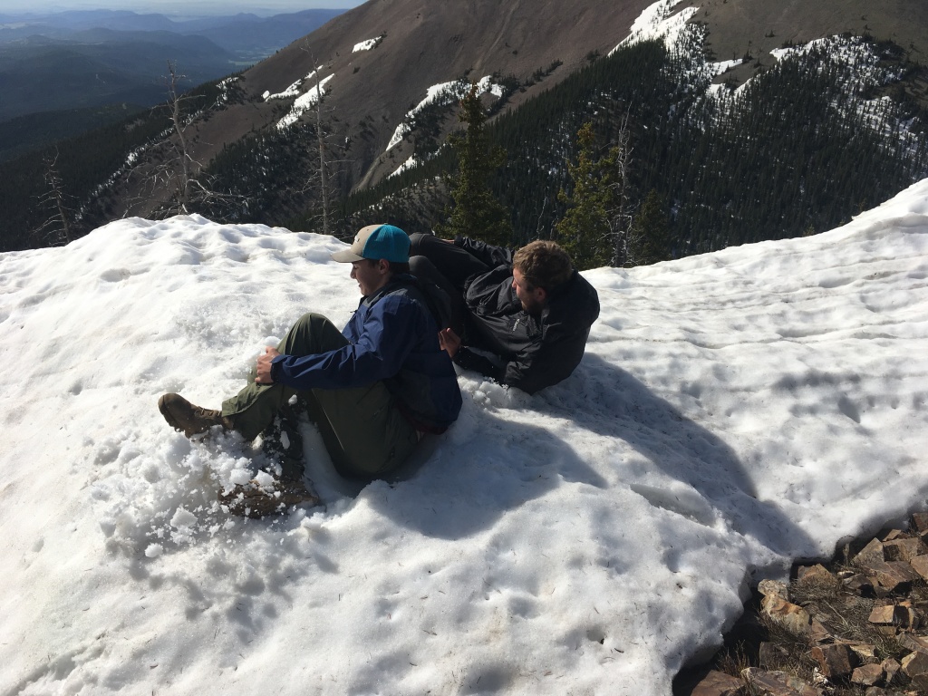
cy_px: 348
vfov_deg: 48.2
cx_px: 464
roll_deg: -2.9
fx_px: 777
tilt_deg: -25.6
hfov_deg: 61.7
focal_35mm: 29
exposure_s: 1/2024
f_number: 2.2
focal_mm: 4.15
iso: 25
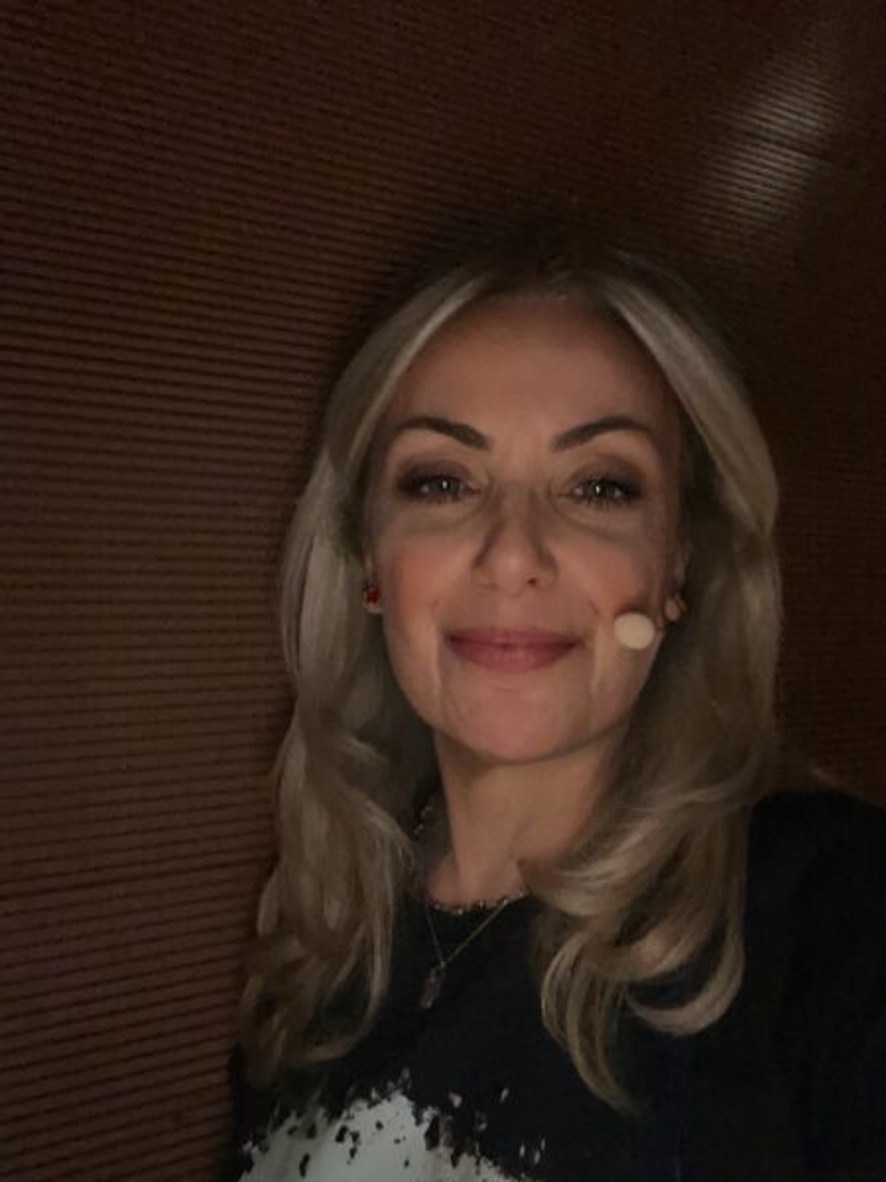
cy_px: 591
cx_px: 443
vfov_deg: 60.0
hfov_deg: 46.8
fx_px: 1024
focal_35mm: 30
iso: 1000
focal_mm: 2.71
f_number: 2.2
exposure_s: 1/18
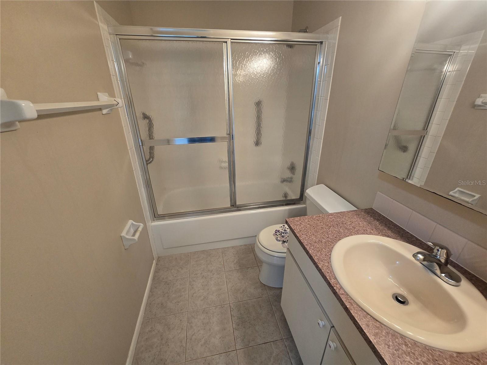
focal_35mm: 13
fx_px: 183
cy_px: 182
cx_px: 244
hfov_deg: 106.2
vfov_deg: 89.9
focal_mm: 2.2
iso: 250
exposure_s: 1/60
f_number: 2.2
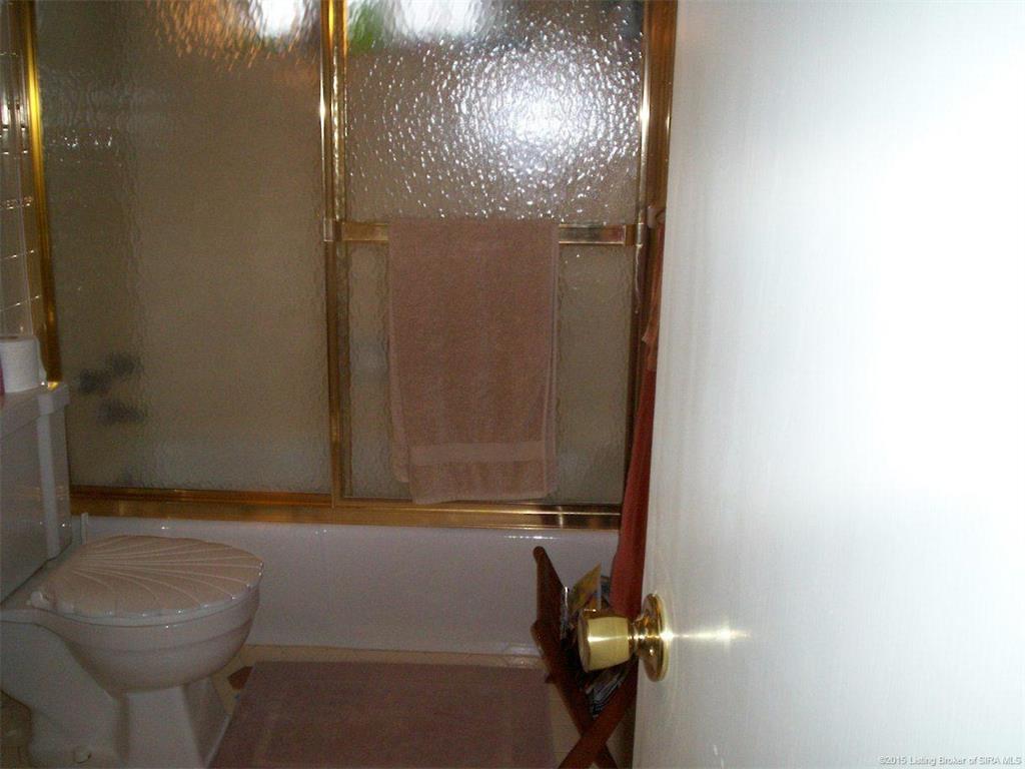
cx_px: 512
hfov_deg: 51.4
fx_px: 1066
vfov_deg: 39.7
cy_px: 384
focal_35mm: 36
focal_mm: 5.9
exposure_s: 1/64
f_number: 4.5
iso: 140
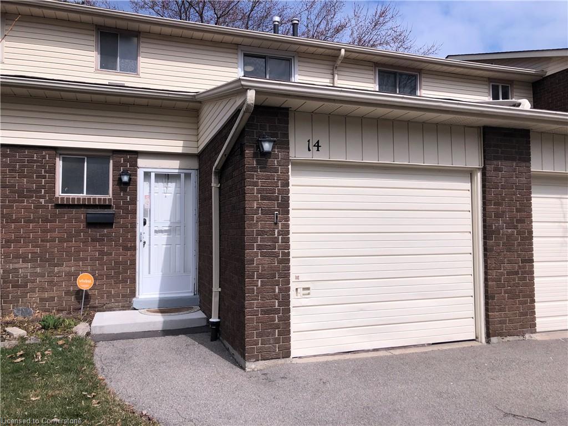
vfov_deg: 49.7
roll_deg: +0.5
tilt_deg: +2.7
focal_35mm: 28
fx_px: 459
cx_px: 284
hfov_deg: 63.4
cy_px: 213
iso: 20
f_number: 1.8
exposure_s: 1/4000
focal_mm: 3.99
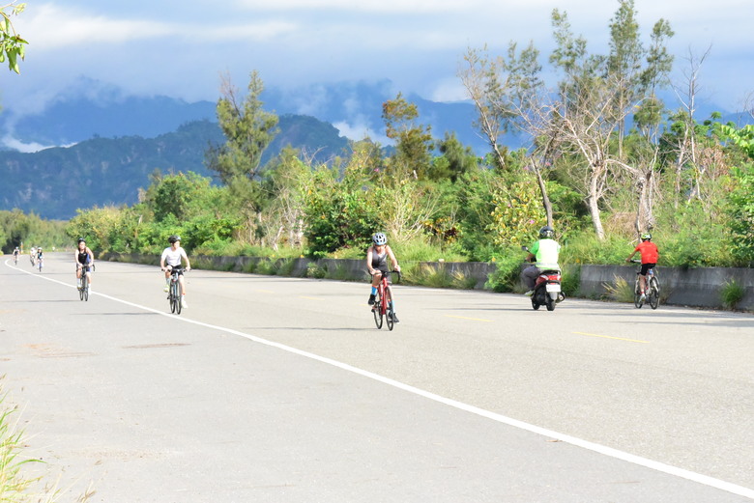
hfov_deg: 16.8
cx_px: 377
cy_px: 252
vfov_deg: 11.3
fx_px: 2557
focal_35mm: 122
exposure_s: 1/4000
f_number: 16
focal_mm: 122
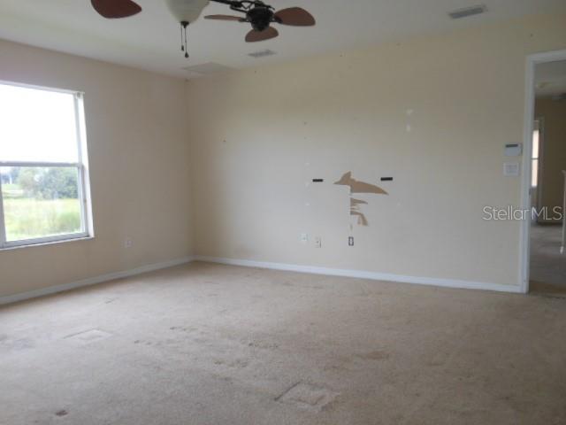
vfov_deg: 48.2
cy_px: 212
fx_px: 474
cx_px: 283
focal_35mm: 29
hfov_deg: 61.7
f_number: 3.3
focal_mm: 5.2
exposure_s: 1/40
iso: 80
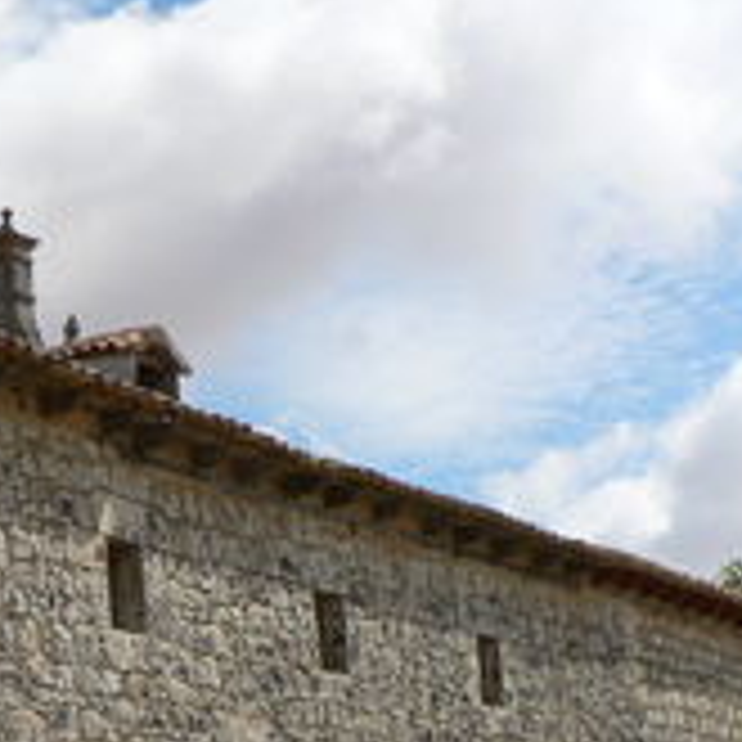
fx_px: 2231
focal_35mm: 92
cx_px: -121
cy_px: 675
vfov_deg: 18.6
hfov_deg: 18.0
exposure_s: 1/500
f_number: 5.6
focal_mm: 6
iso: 64
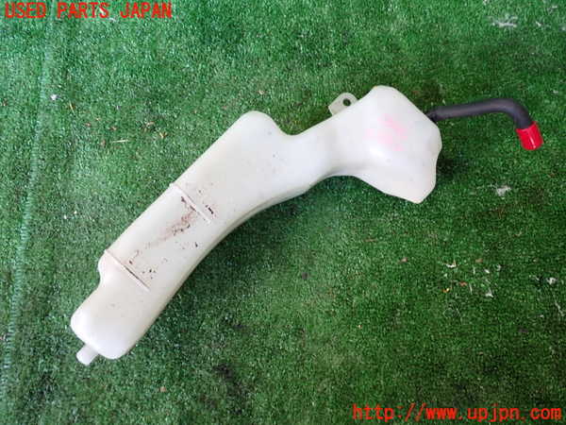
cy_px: 212
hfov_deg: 60.0
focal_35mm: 30
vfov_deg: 46.8
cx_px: 283
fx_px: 491
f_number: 2.3
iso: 200
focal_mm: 5.4
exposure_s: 1/30
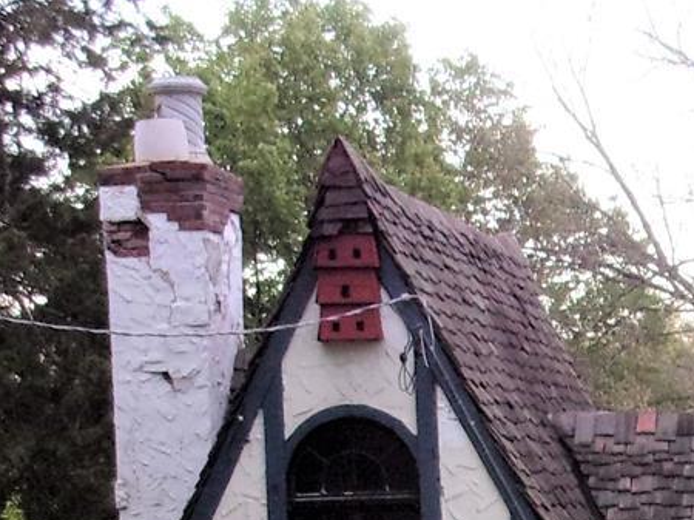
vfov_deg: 9.4
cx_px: 1157
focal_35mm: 153
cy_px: 824
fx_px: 3066
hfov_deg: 12.1
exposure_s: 1/350
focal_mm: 7.8
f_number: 4.7
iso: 200
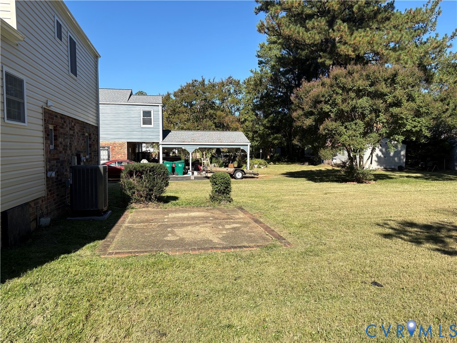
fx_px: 343
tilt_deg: -3.7
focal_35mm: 26
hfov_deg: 67.3
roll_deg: +0.1
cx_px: 228
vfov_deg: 53.1
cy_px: 172
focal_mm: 5.96
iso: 50
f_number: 1.6
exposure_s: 1/2451
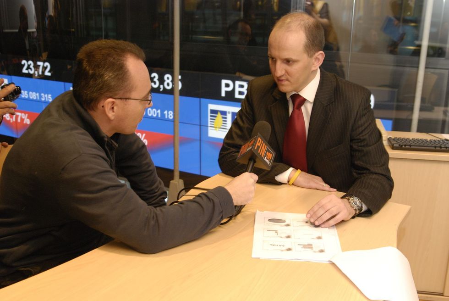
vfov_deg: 30.9
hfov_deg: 44.9
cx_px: 224
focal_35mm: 44
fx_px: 543
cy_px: 150
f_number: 4.8
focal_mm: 29
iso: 640
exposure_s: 1/30
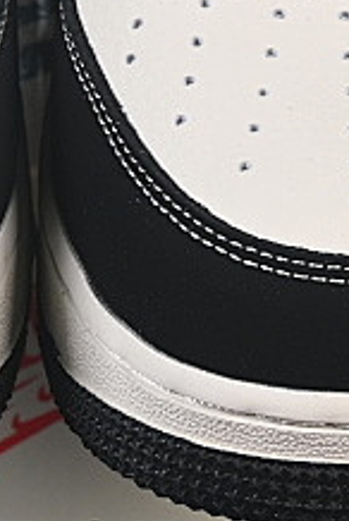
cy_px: -14
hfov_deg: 3.7
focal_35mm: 371
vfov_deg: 5.5
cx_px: 79
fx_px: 5377
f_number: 8
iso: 160
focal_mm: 50
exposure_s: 1/80
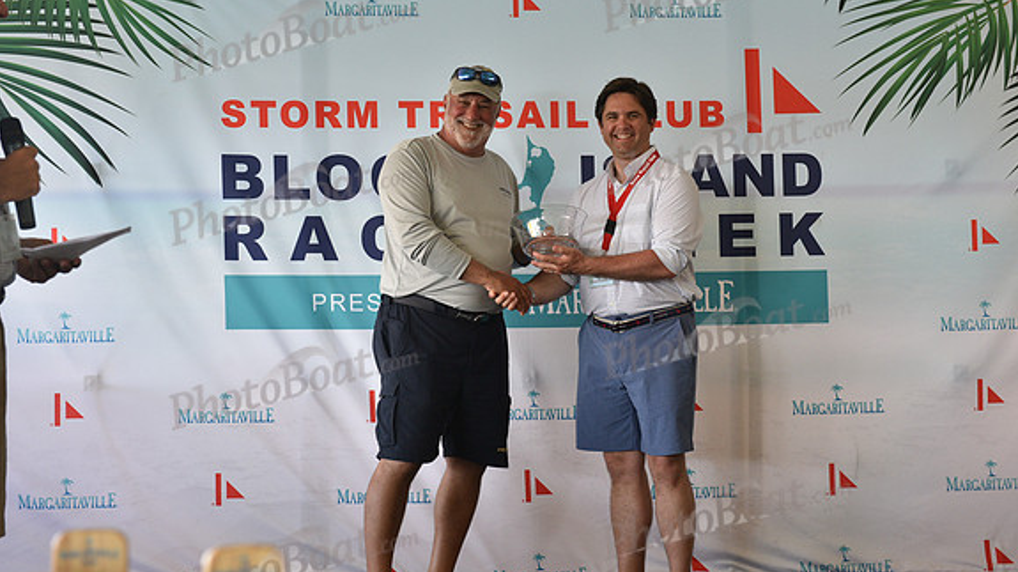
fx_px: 1997
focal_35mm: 74
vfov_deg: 16.3
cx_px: 512
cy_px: 267
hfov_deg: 28.6
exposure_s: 1/160
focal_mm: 70
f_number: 5
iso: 800
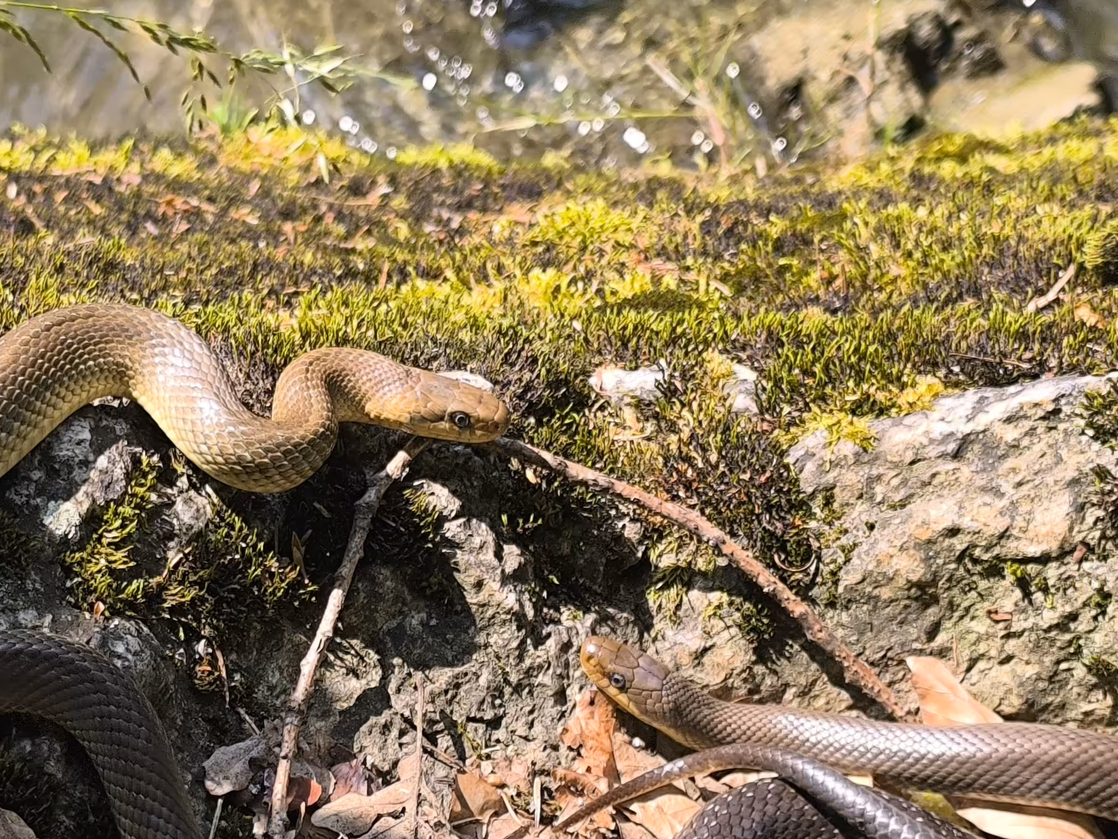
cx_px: 309
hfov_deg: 19.5
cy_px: 660
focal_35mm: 100
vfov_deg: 14.7
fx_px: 3230
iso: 50
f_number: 1.65
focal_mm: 6.14
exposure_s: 1/399
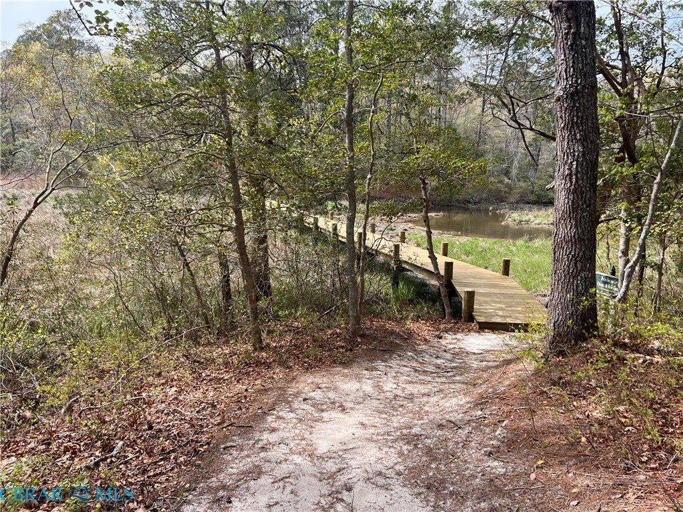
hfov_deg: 67.3
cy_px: 256
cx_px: 342
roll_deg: -0.5
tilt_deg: -9.3
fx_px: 513
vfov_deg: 53.1
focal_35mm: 26
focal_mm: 5.7
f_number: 1.5
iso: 50
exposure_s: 1/1009
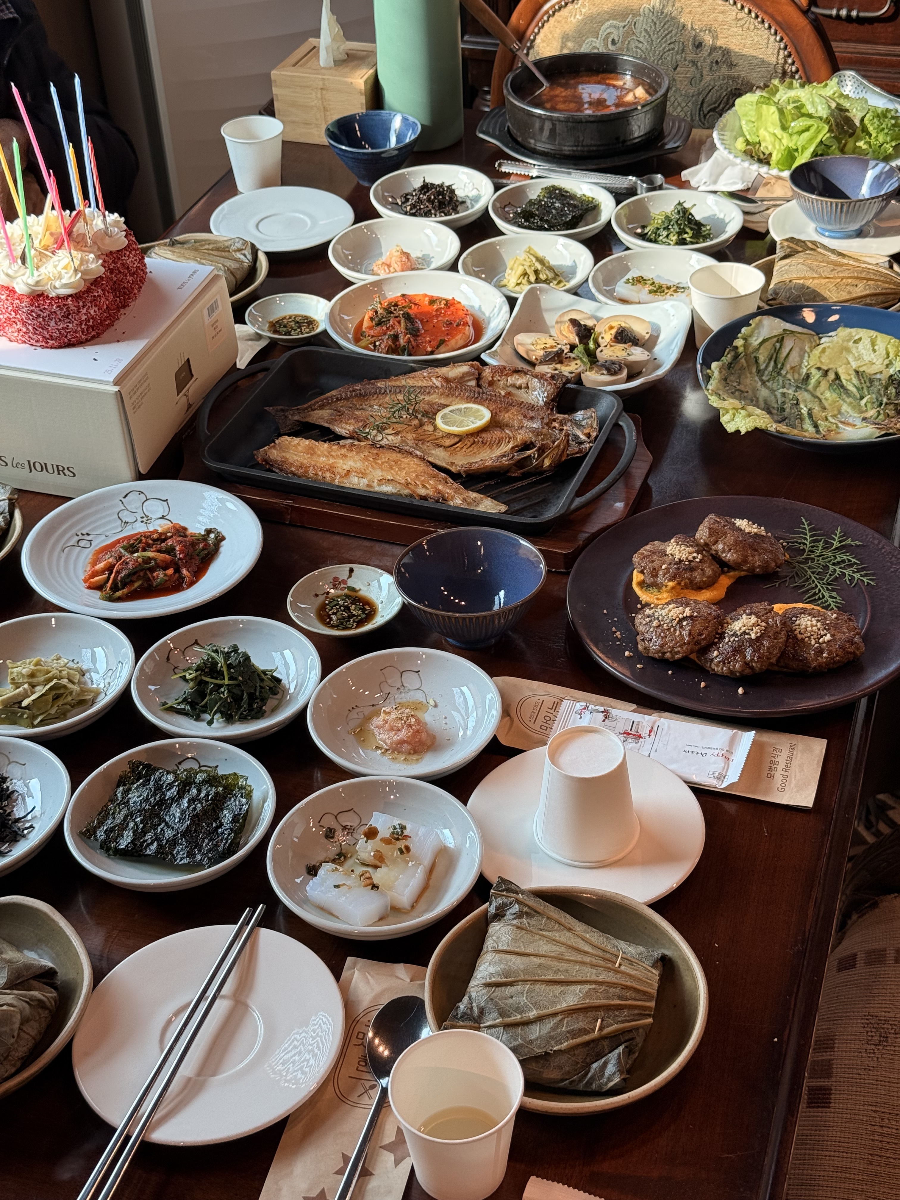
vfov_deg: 39.7
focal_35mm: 48
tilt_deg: -37.2
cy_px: 600
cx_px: 450
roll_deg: +2.3
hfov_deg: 30.3
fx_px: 1664
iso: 64
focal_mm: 6.76
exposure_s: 1/139
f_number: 1.78
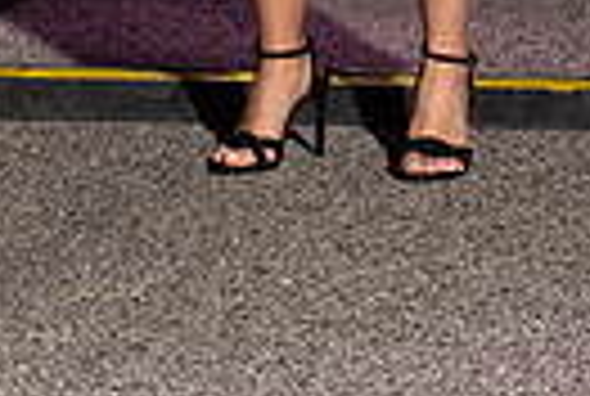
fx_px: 5174
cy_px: -585
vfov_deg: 4.3
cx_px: 435
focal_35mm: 315
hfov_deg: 6.5
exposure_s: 1/200
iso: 1000
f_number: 6.3
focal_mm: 92
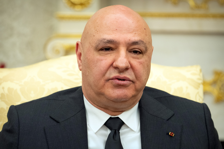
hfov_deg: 6.9
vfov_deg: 4.6
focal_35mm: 300
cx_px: 112
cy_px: 74
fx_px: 1866
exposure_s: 1/500
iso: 3200
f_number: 2.8
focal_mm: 200
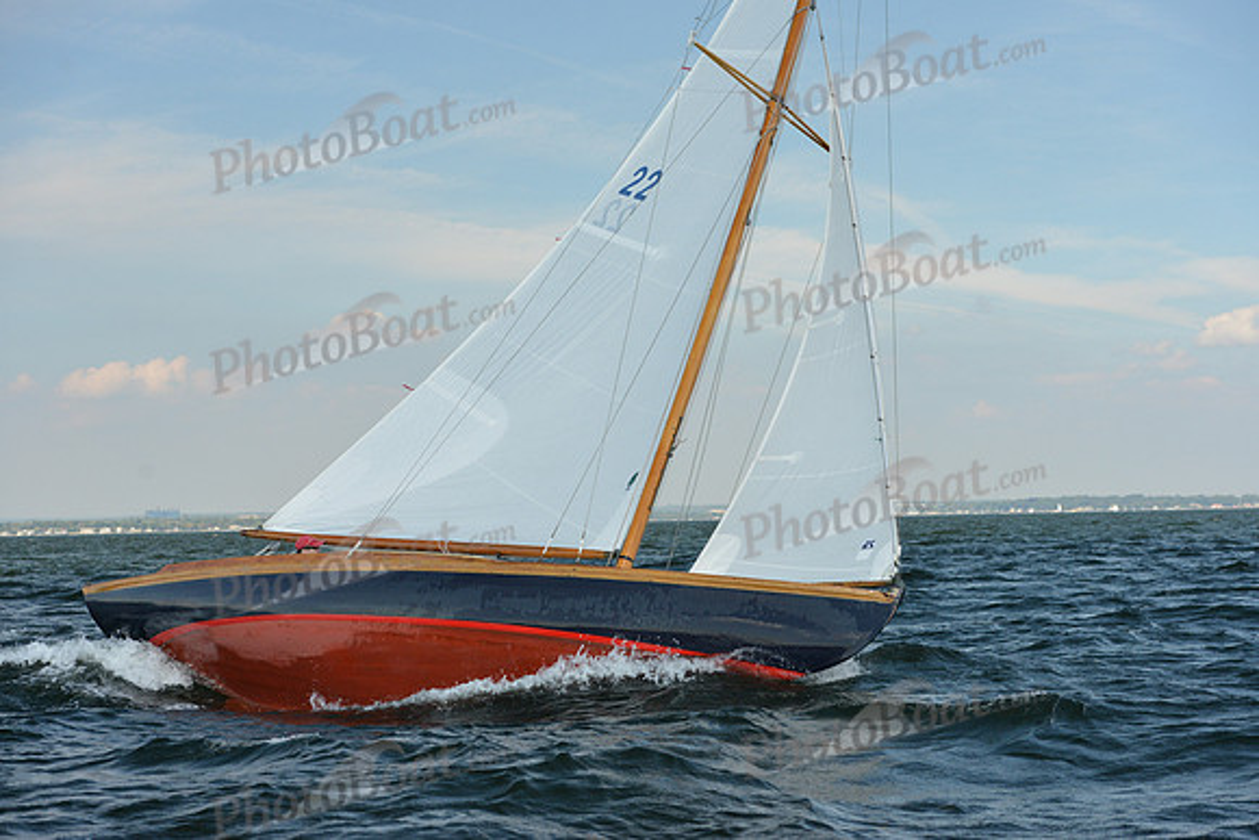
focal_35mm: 75
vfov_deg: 18.2
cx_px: 630
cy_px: 420
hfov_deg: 27.0
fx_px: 2623
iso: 1000
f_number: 6.3
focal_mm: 75
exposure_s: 1/1250
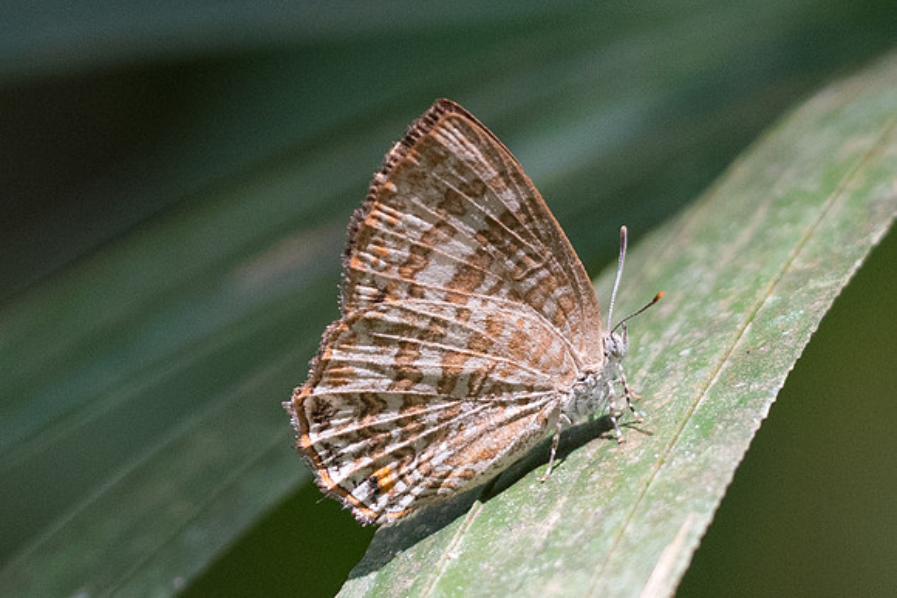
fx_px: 20287
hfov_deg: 2.5
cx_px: 560
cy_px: 328
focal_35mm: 814
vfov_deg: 1.7
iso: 800
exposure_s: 1/500
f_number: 4
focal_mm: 150
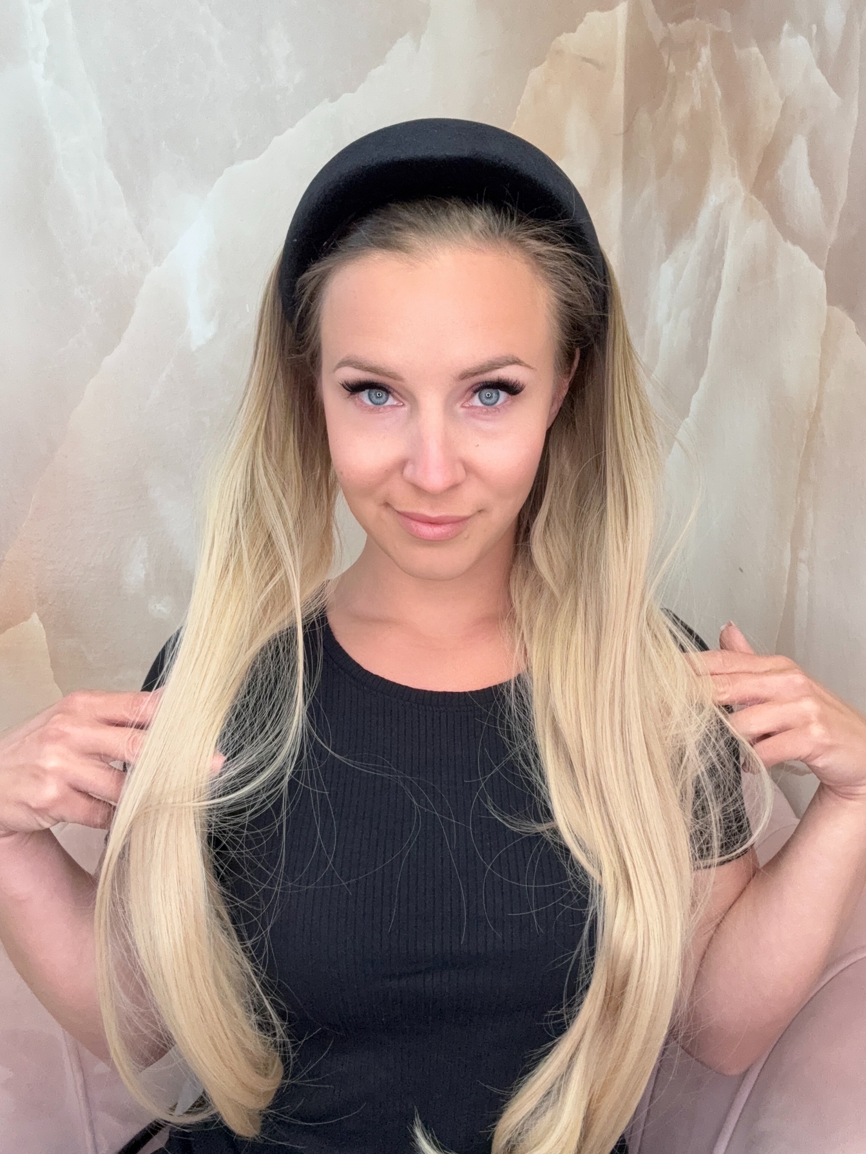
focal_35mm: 30
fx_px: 1001
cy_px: 577
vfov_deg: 60.0
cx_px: 433
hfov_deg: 46.8
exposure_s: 1/92
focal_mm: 2.69
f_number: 1.9
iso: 80
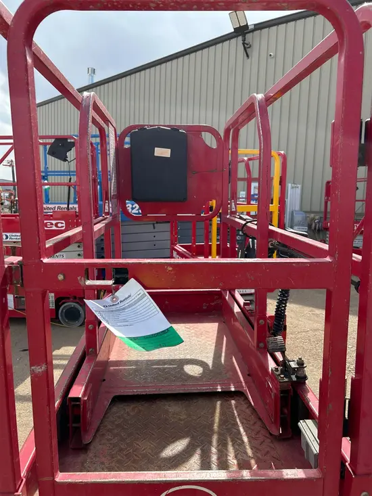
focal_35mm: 26
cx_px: 186
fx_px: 372
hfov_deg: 53.1
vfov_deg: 67.3
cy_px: 248
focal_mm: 5.7
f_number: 1.5
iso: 50
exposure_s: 1/1724
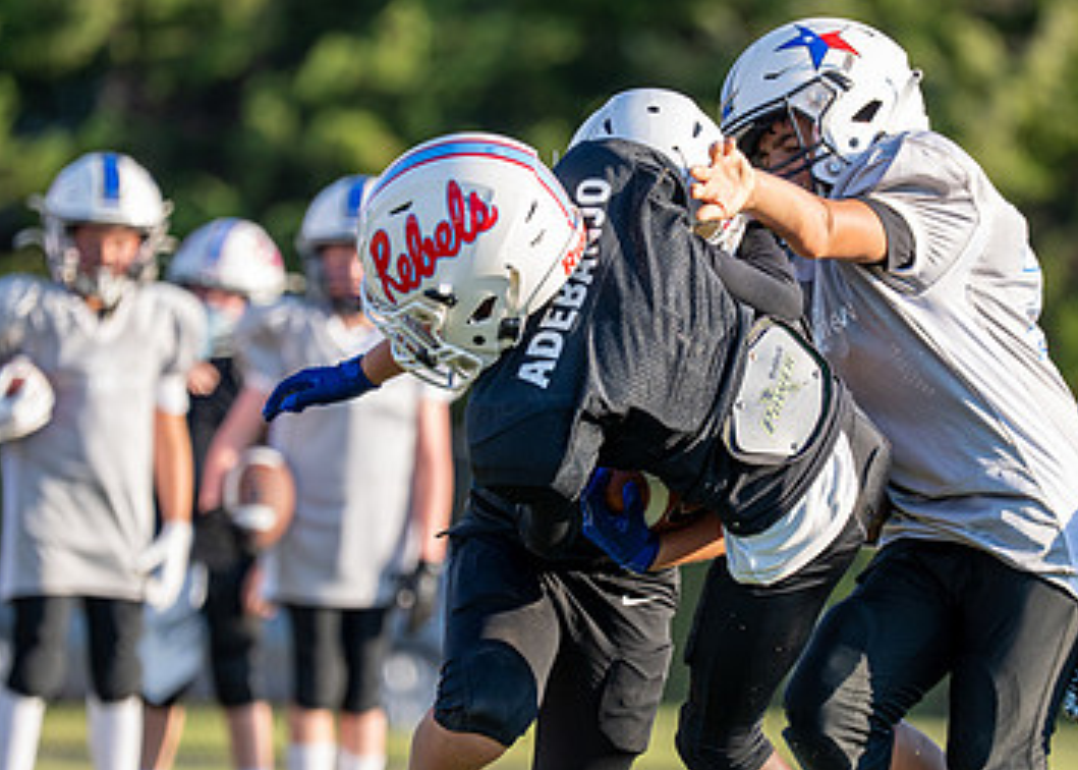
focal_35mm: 333
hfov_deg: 6.1
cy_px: 564
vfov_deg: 4.3
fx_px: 10193
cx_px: 661
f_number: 2.8
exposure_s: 1/1600
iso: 250
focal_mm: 173
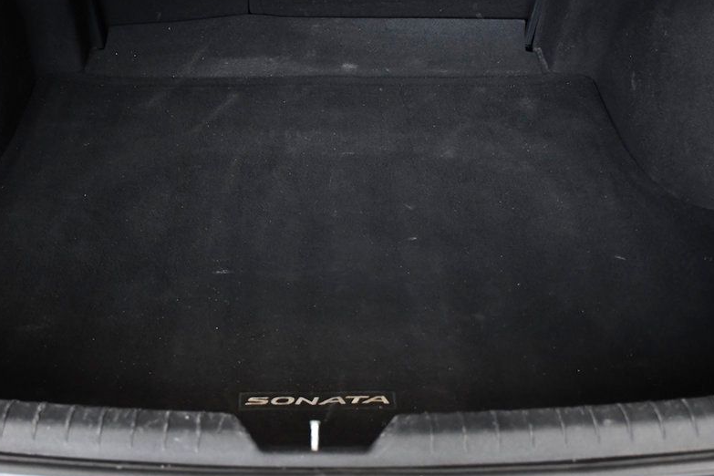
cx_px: 308
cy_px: 199
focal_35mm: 51
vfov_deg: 26.4
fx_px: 1011
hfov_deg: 38.8
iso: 2500
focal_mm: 26
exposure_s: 1/500
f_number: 3.8
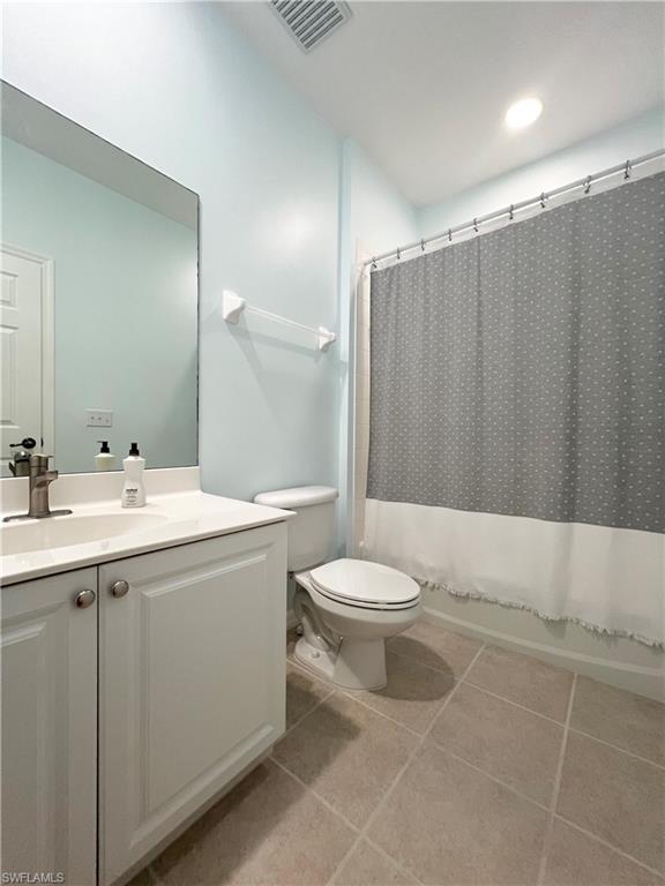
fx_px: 333
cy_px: 443
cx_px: 332
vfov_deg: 106.2
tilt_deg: +0.6
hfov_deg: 89.9
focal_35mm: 13
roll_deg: -0.3
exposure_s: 1/120
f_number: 1.8
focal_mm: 1.57
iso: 160
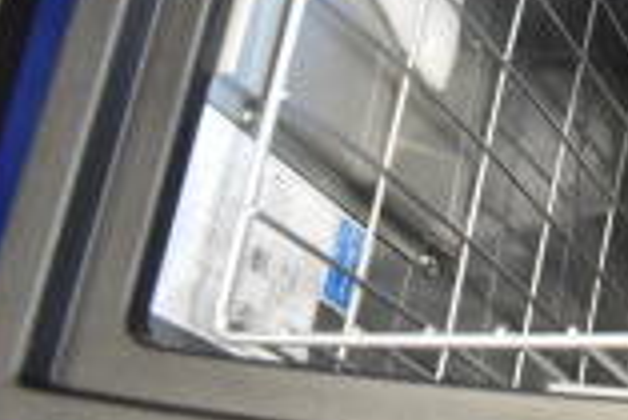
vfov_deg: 12.3
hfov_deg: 16.0
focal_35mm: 105
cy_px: -238
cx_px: 1176
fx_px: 1833
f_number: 3.5
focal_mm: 18
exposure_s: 1/30
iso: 1600
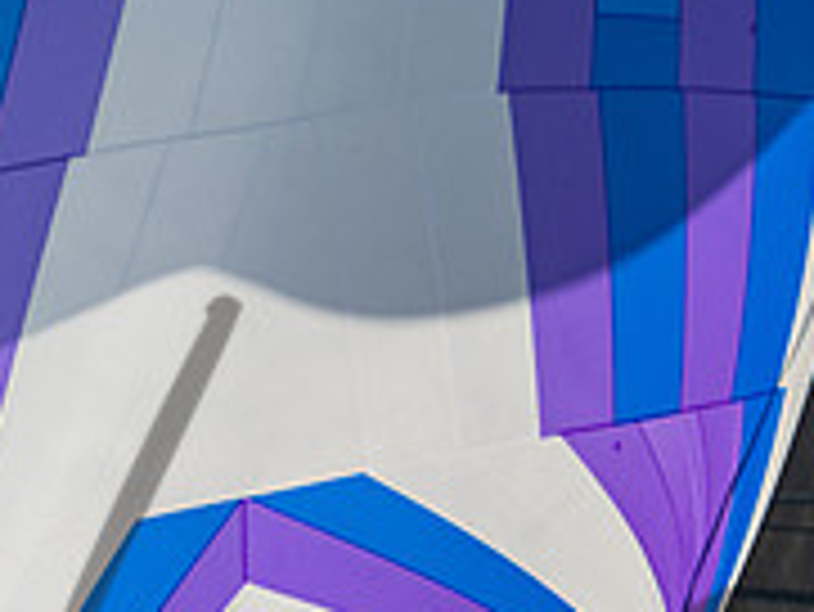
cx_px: 283
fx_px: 14471
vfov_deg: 2.4
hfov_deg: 3.2
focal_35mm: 615
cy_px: 808
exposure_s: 1/800
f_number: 6.3
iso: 320
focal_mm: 200
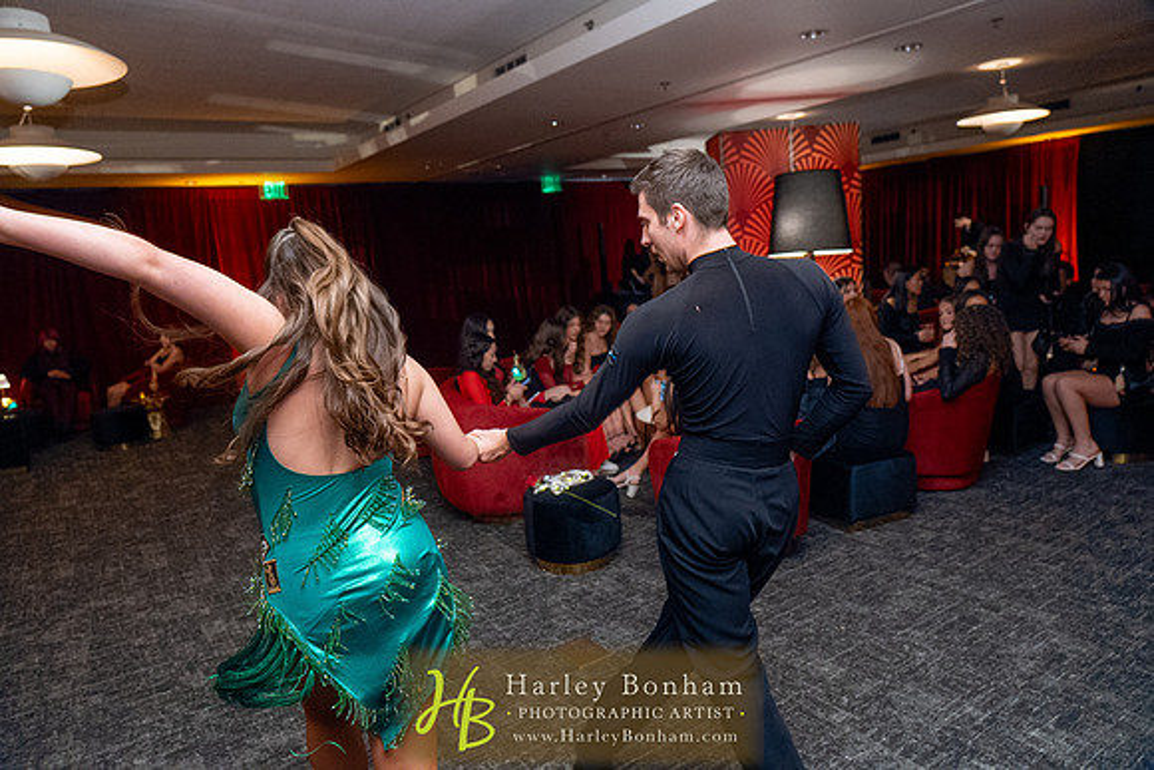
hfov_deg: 73.7
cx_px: 577
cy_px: 385
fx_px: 769
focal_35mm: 24
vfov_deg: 53.2
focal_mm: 24
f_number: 4
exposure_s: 1/80
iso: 3200
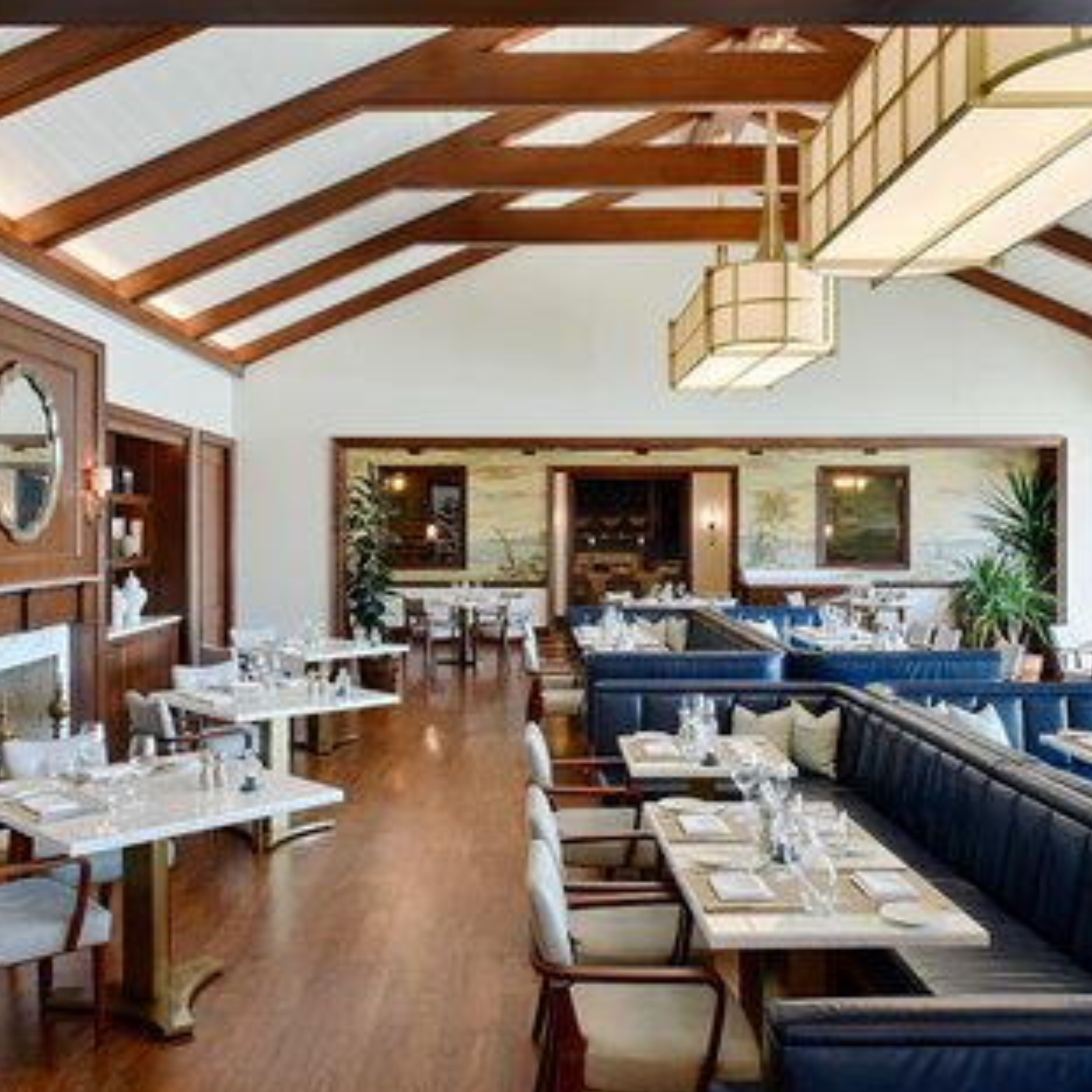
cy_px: 550
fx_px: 1213
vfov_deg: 48.5
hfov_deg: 48.4
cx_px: 504
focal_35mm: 34
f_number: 16
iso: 64
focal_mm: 26
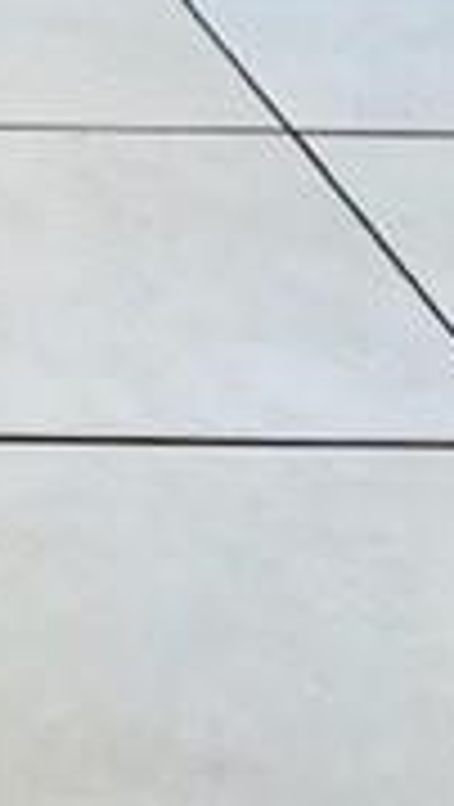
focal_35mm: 101
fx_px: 2156
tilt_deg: -7.0
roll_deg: -1.4
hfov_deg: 10.9
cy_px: -558
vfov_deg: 17.8
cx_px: -458
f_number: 1.6
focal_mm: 5.1
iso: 64
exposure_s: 1/120
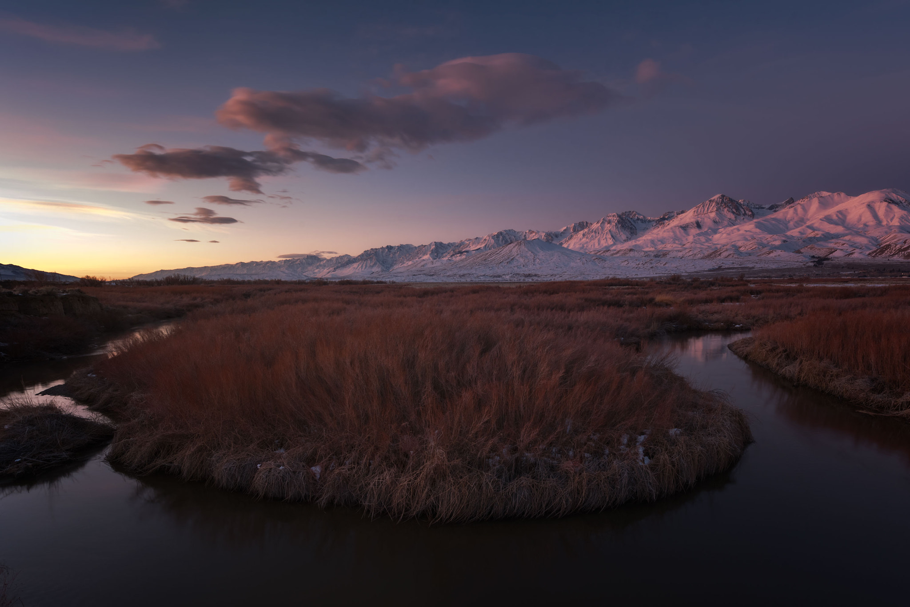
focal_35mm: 14
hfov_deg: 104.2
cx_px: 455
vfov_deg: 81.3
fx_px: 354
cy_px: 304
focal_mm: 14
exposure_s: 4
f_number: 14
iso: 100
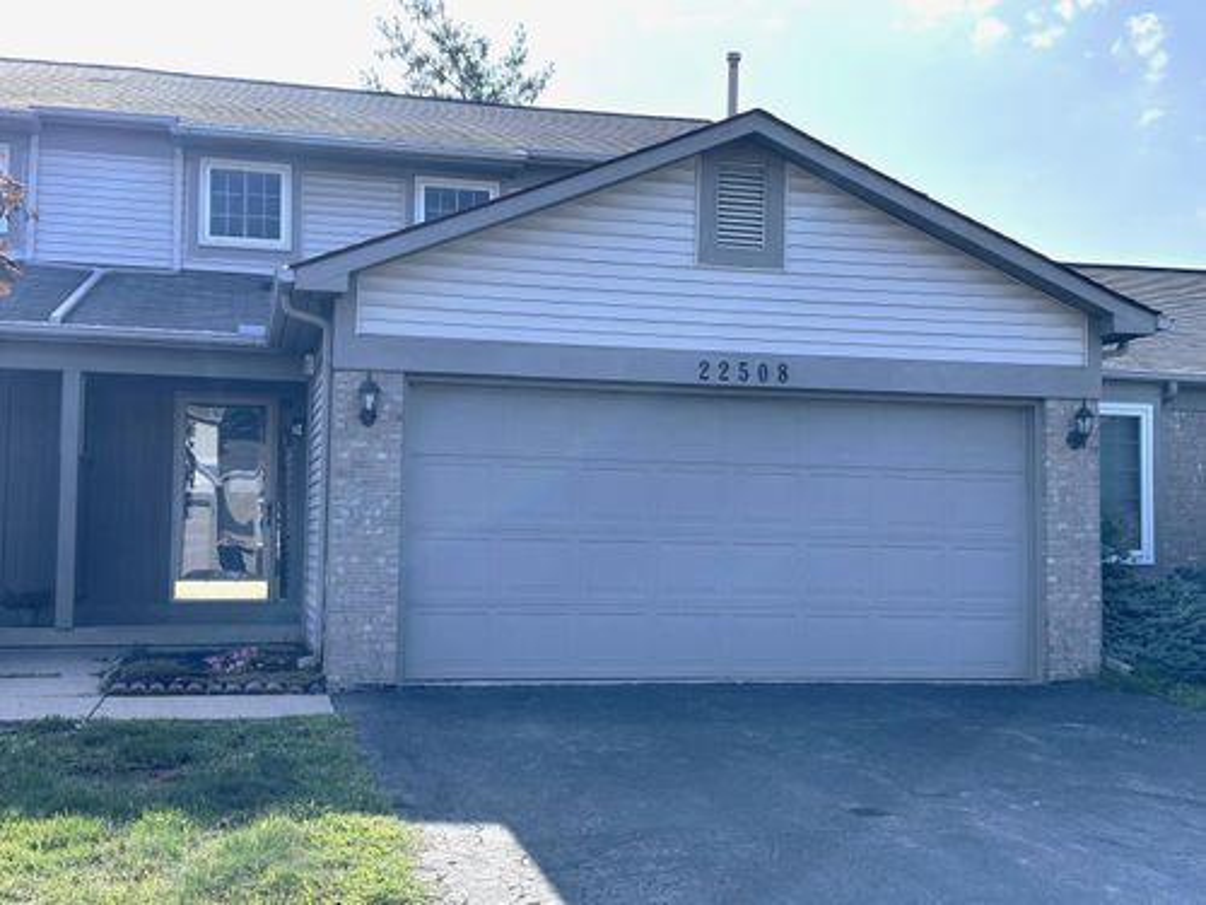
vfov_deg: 34.3
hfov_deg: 44.8
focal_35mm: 42
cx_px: 603
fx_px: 1463
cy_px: 452
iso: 80
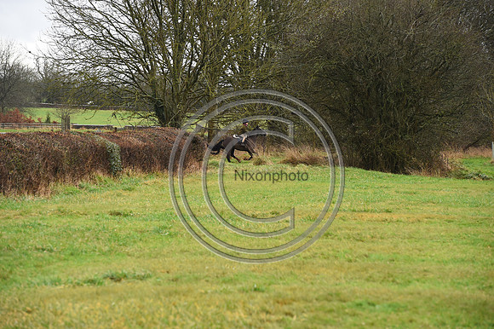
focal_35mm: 200
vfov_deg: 6.9
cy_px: 164
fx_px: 2743
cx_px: 247
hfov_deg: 10.3
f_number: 9
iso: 2500
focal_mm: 200
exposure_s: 1/1000
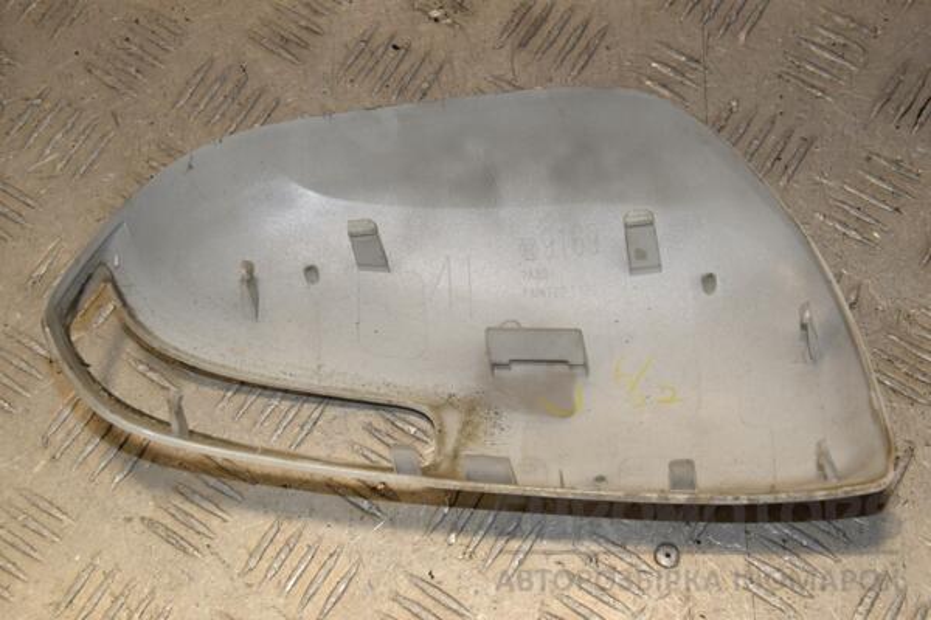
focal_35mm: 68
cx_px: 466
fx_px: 1745
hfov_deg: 29.9
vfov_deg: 20.2
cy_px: 310
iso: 800
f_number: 9
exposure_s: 1/200
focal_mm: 45
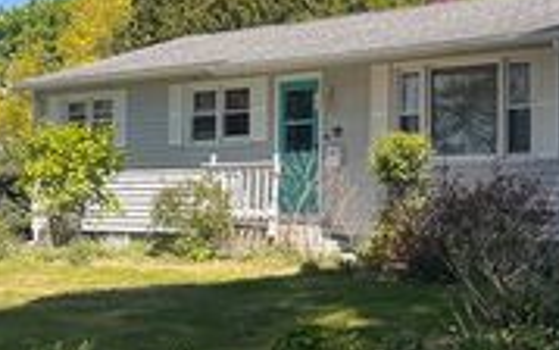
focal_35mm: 77
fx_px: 1173
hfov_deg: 26.4
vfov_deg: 17.0
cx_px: 425
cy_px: 173
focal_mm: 5.1
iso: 50
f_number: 1.6
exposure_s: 1/1957
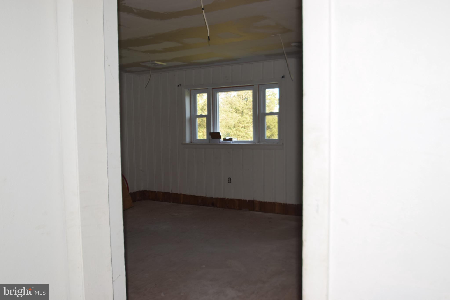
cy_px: 150
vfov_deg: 43.6
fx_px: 375
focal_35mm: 30
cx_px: 225
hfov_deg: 61.9
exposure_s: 1/60
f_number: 4.2
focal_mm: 20
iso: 100
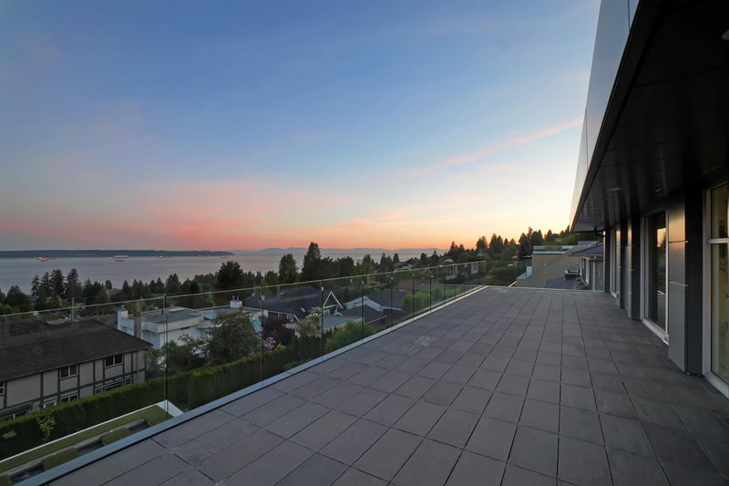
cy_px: 243
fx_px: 304
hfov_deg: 100.4
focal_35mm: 15
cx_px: 364
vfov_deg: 77.3
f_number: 8
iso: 320
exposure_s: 1/25
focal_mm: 10
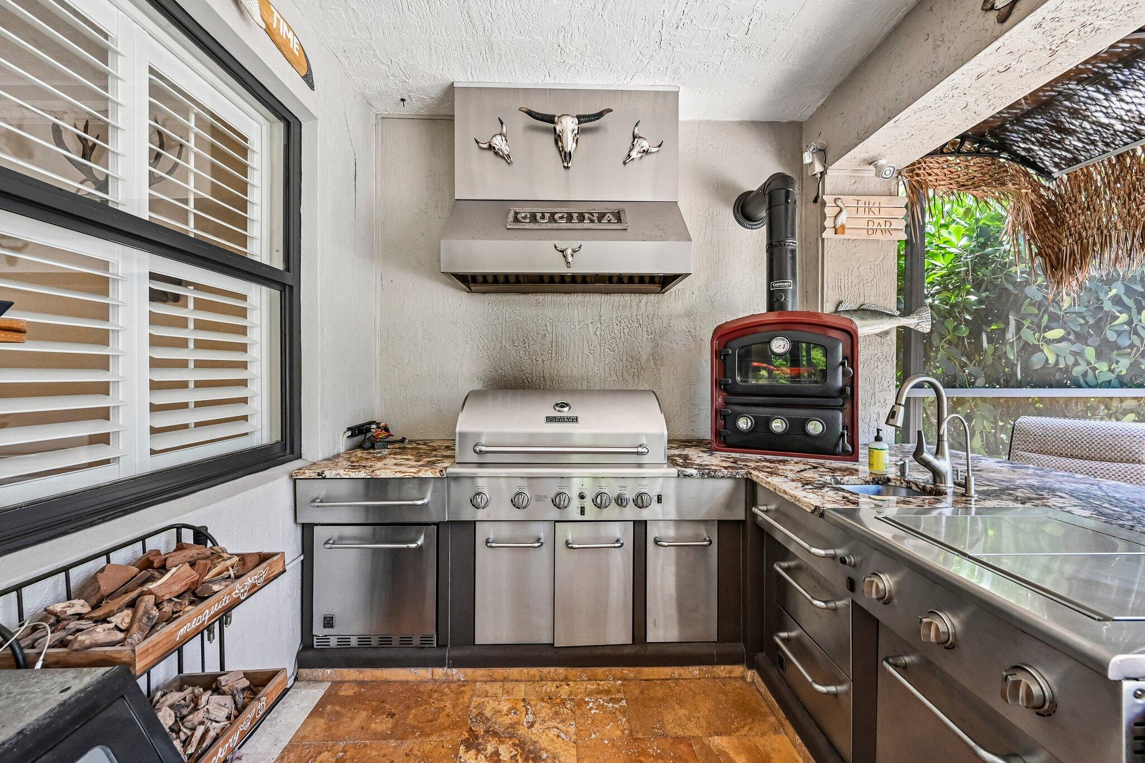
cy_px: 382
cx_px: 572
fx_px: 445
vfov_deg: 81.2
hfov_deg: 104.3
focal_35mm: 14
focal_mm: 14
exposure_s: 1/80
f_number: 8
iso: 3200
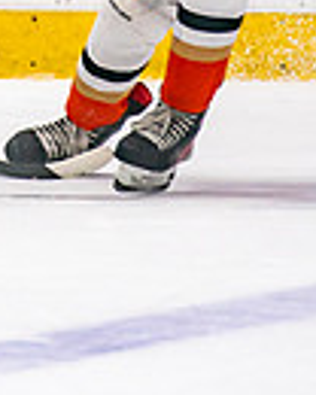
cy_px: -90
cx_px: -63
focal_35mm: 1198
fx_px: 14005
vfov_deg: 1.6
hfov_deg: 1.3
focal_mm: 200
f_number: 2.8
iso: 640
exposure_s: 1/640
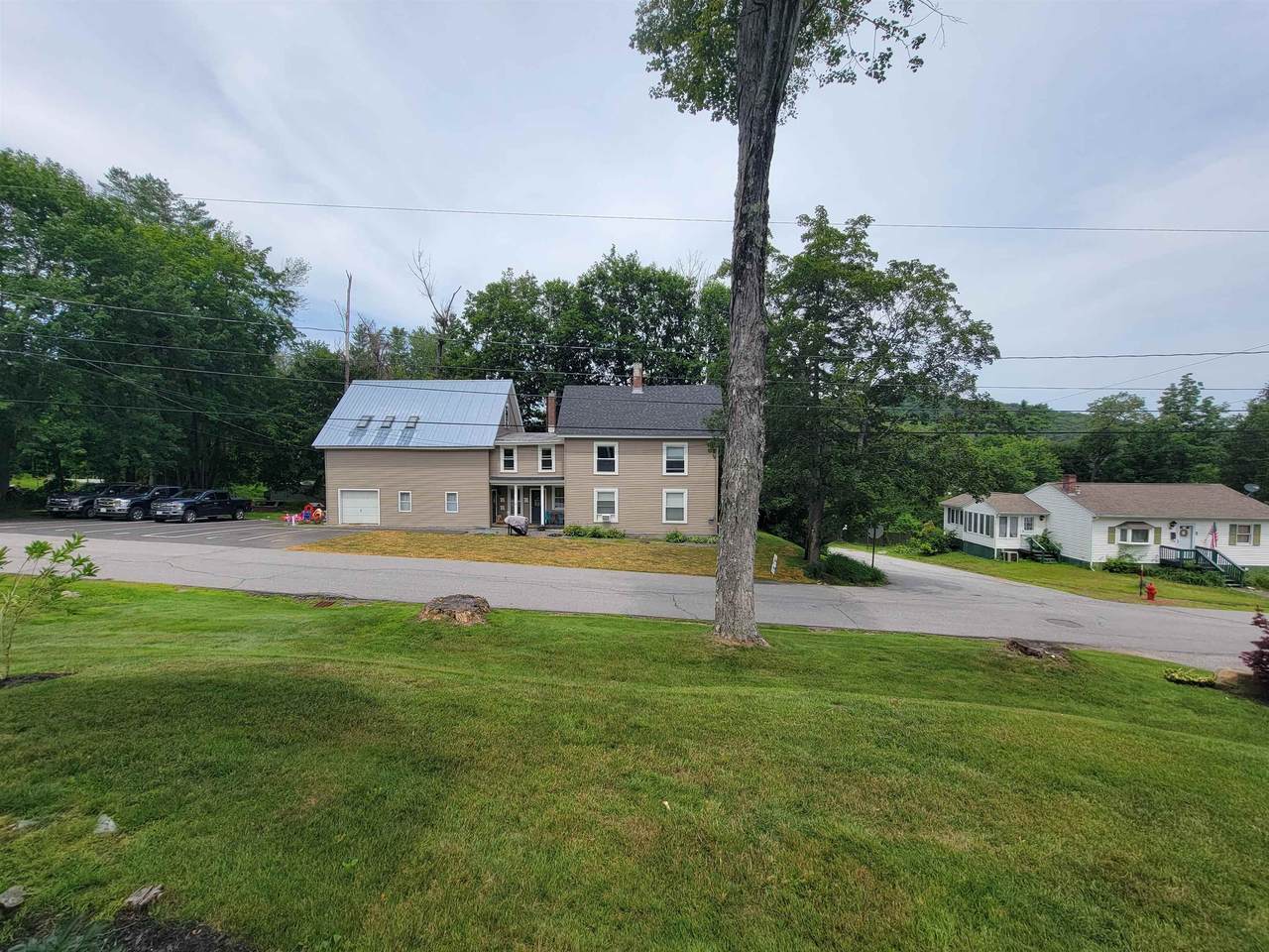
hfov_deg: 106.2
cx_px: 634
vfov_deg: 89.9
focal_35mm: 13
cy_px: 476
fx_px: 477
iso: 50
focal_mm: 2.2
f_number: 2.2
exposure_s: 1/1659
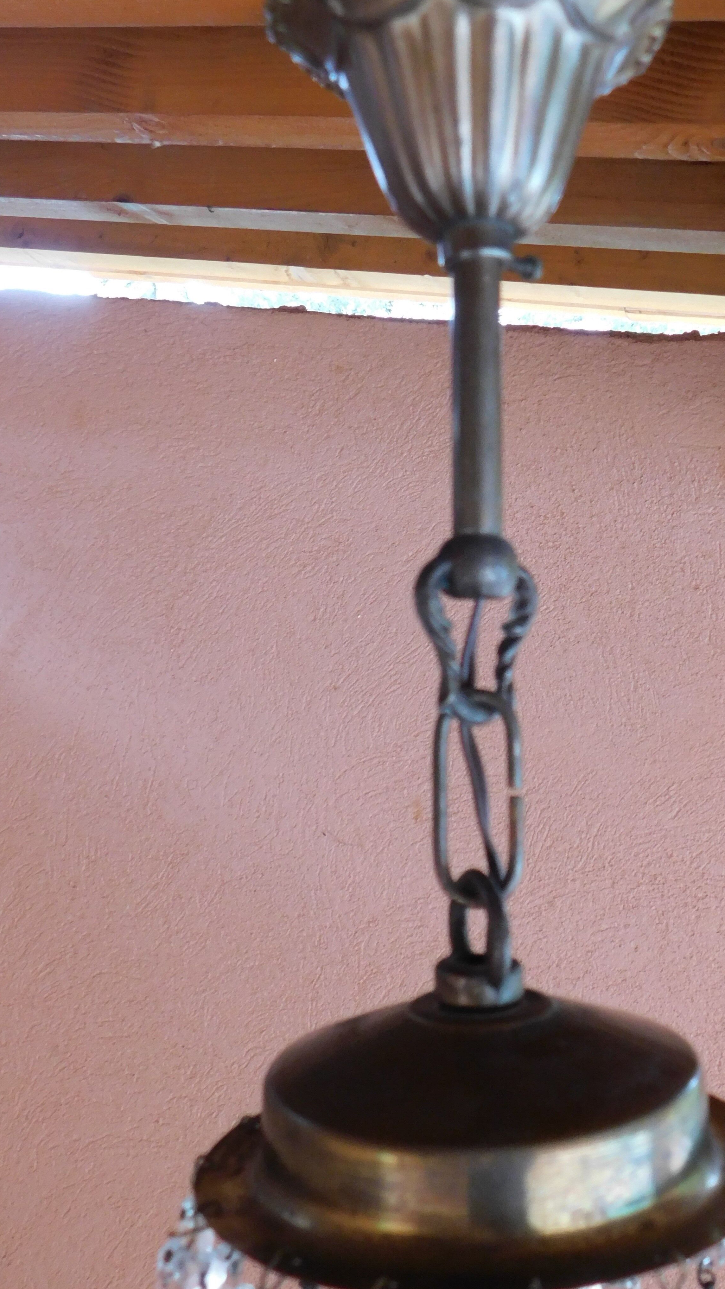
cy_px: 602
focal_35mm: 37
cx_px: 504
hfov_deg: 31.6
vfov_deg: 54.0
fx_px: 1265
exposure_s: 1/30
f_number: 3.2
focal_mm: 5.3
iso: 280
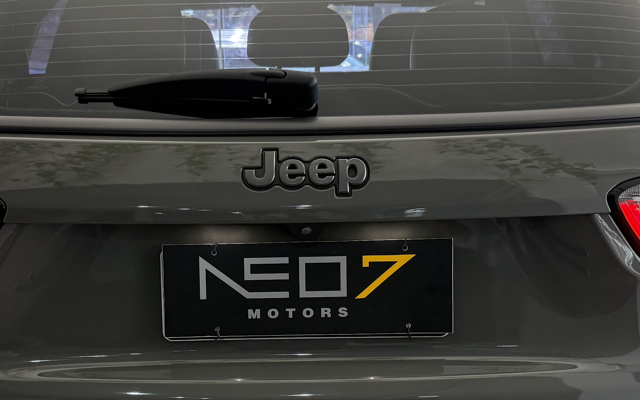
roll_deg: +1.0
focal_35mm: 55
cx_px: 287
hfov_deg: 36.9
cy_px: 333
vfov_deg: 23.1
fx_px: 959
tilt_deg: -15.3
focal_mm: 6.76
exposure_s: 1/161
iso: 200
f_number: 1.78
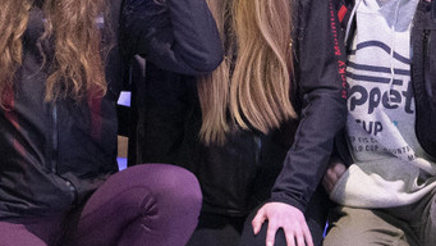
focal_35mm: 151
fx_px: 1746
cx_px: 205
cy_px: -203
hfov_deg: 14.2
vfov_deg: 7.8
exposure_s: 1/125
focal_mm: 24
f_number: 2.8
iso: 5000
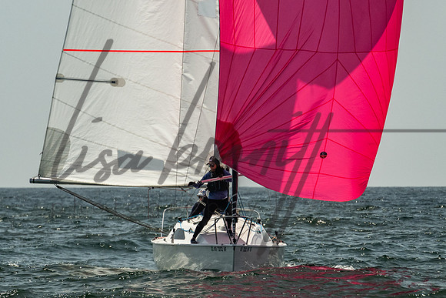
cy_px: 129
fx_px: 5685
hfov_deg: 4.5
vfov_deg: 3.0
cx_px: 204
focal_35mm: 459
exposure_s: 1/1600
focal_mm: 200
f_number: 6.3
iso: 320
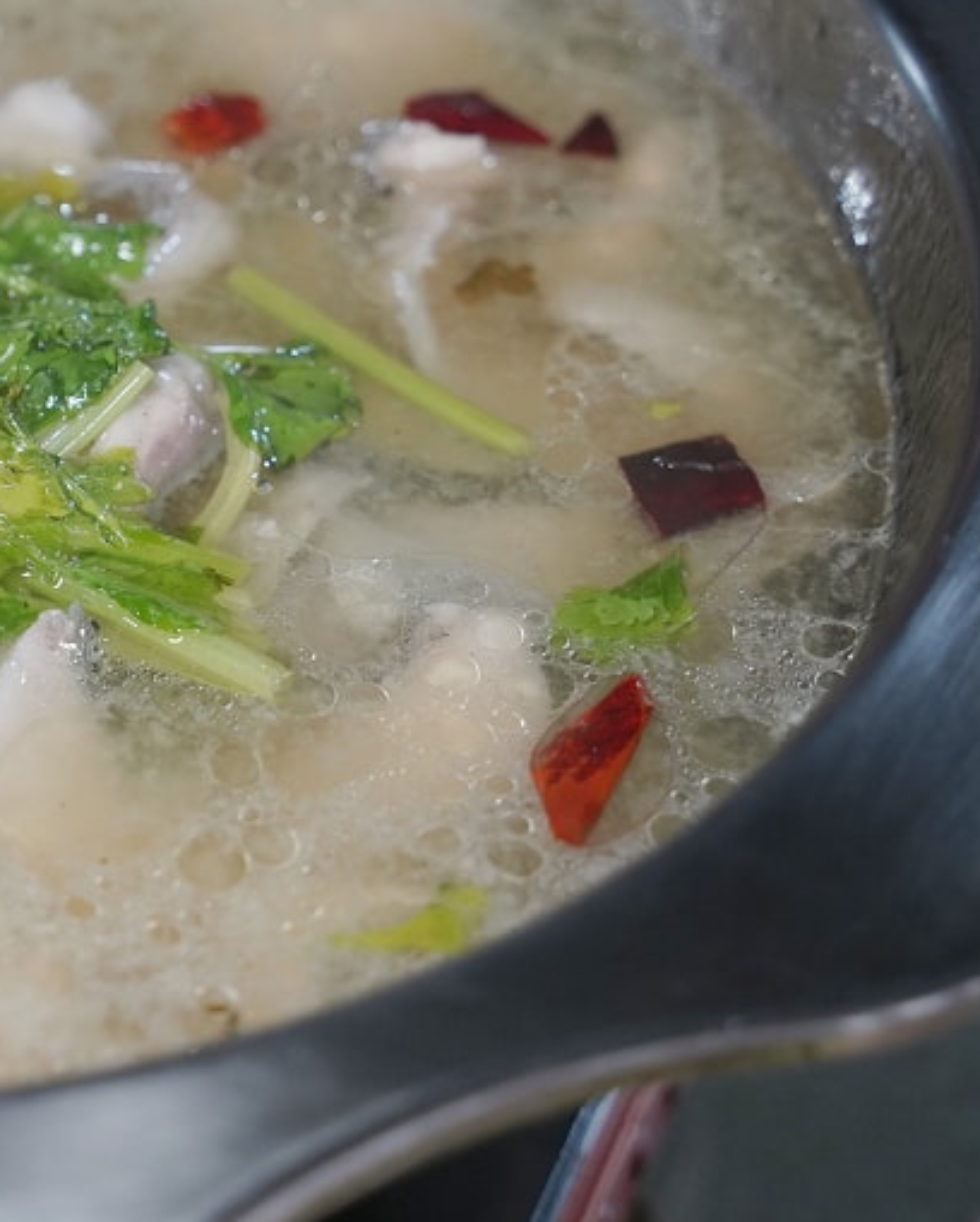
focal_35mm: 126
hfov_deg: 11.9
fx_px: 4563
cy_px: 396
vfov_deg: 15.2
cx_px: -281
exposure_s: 1/160
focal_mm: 57
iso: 1000
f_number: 4
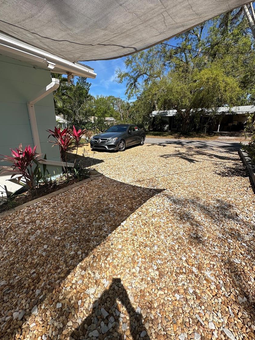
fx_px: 147
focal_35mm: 15
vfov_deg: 98.2
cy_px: 167
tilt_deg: -15.3
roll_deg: -1.5
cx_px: 120
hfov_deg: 81.7
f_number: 2.2
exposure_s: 1/2882
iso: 50
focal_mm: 2.22
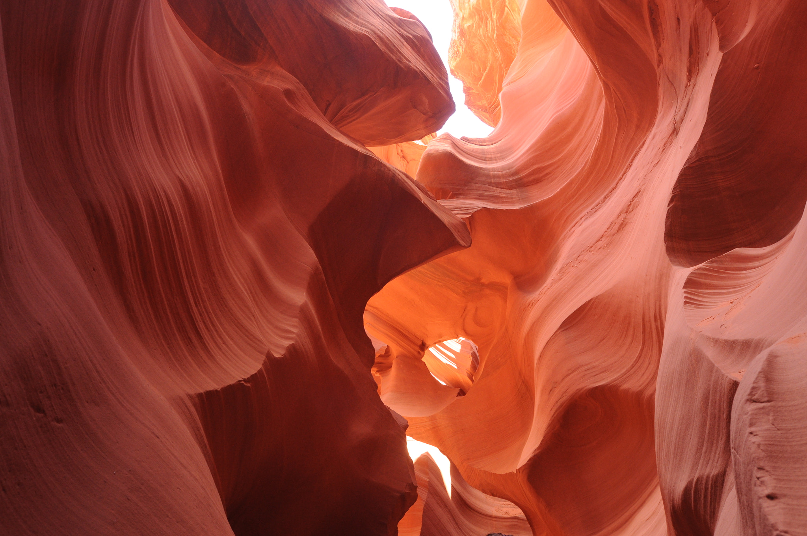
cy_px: 268
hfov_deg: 81.3
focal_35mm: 21
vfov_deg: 59.4
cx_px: 404
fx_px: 470
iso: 640
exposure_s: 1/125
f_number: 5
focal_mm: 14
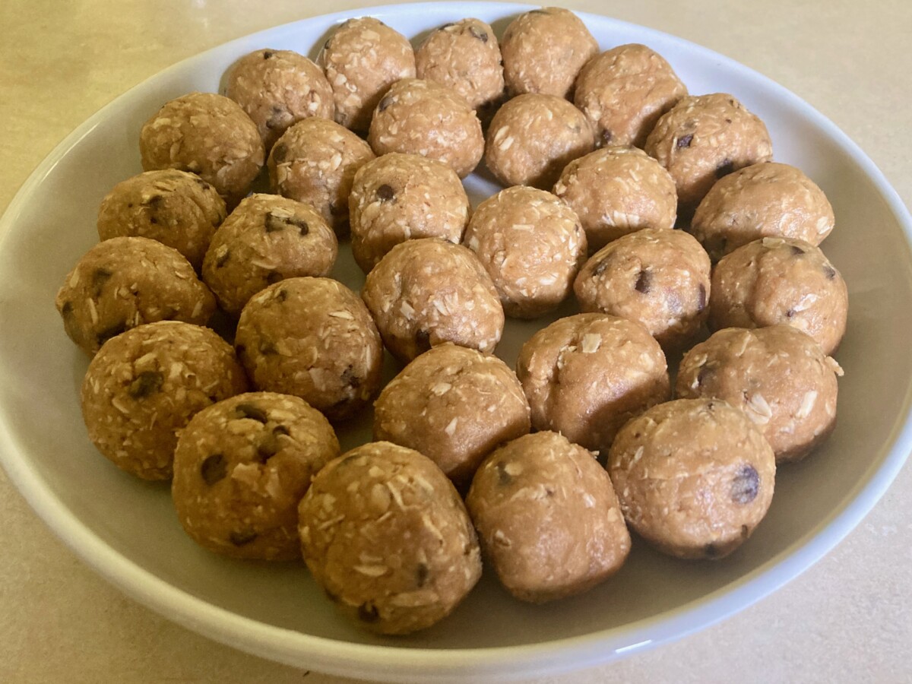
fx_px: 738
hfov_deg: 63.4
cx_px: 456
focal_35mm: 28
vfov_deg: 49.7
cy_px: 342
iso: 320
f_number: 1.8
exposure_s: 1/60
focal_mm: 3.99
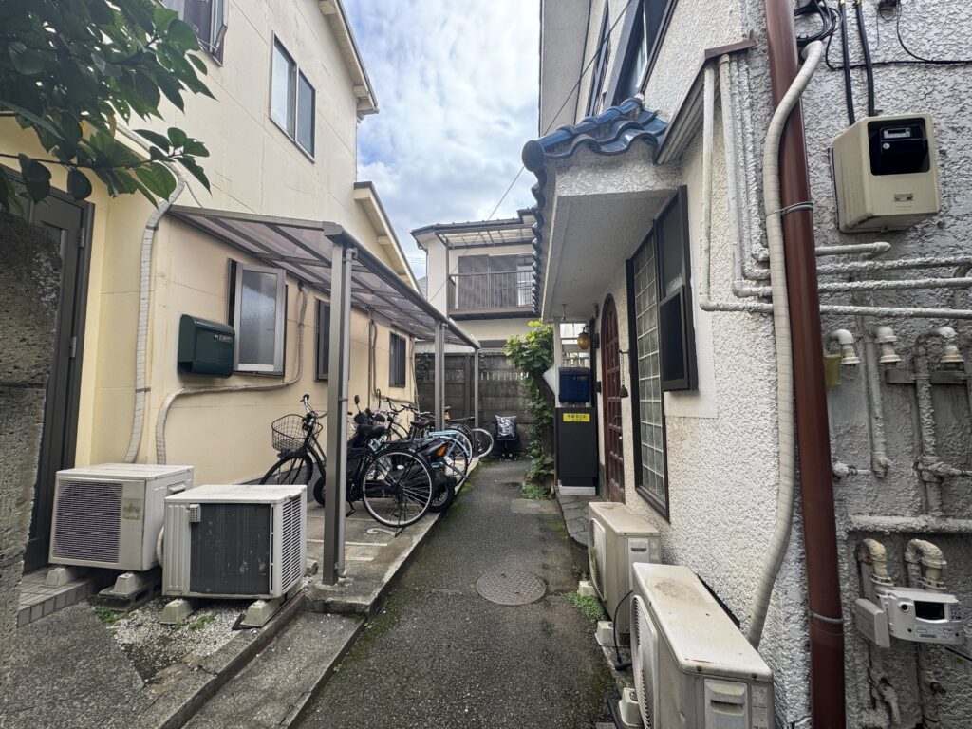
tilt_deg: +5.1
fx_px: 393
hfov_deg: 102.1
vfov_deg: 85.7
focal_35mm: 14
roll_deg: +0.2
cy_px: 364
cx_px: 486
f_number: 2.2
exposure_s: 1/296
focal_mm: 2.22
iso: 40
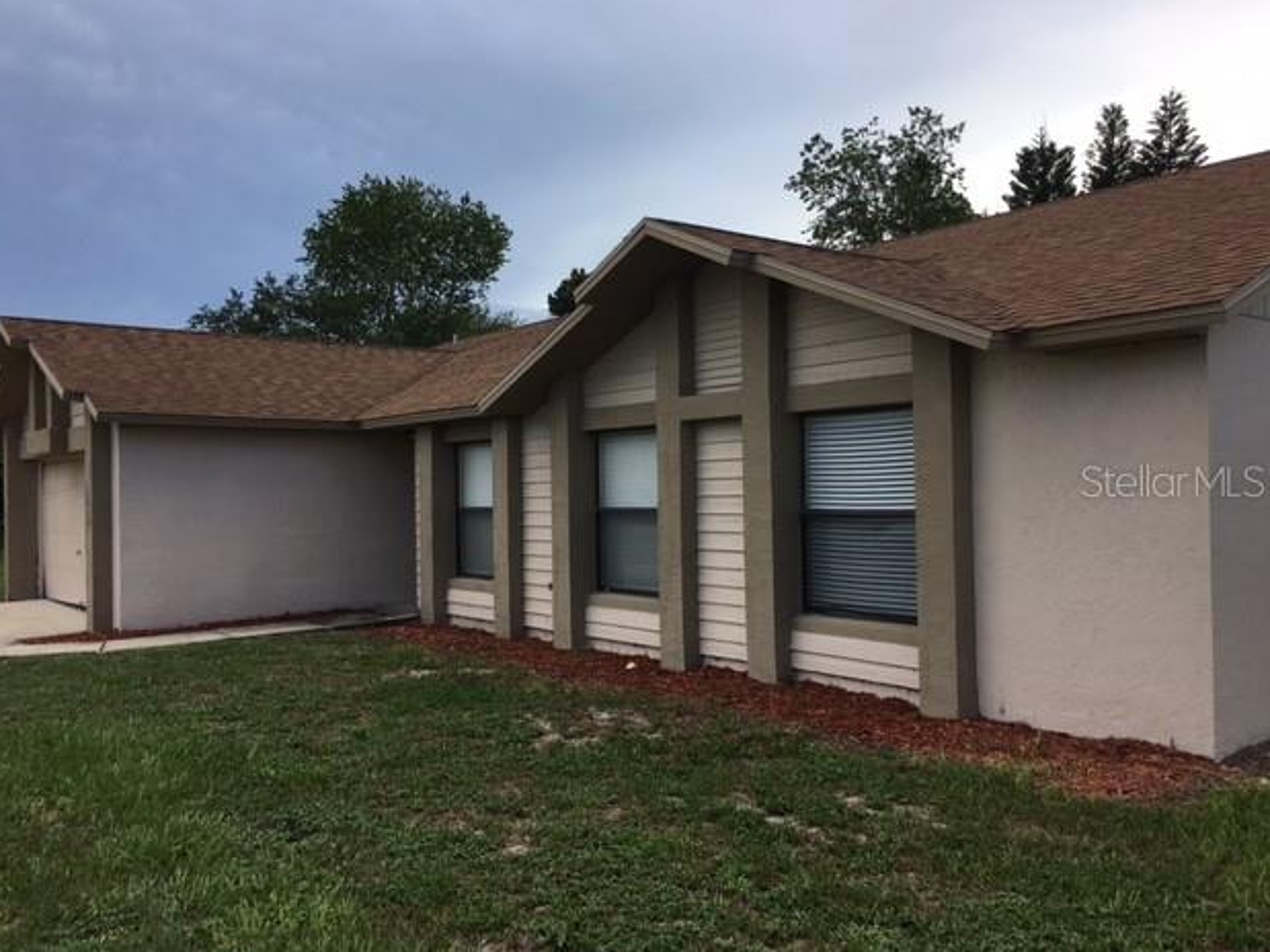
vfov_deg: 46.8
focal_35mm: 30
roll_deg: +1.4
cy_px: 480
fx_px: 1100
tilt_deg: +0.1
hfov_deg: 60.0
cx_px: 618
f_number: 2.2
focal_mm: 4.15
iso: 25
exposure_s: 1/615
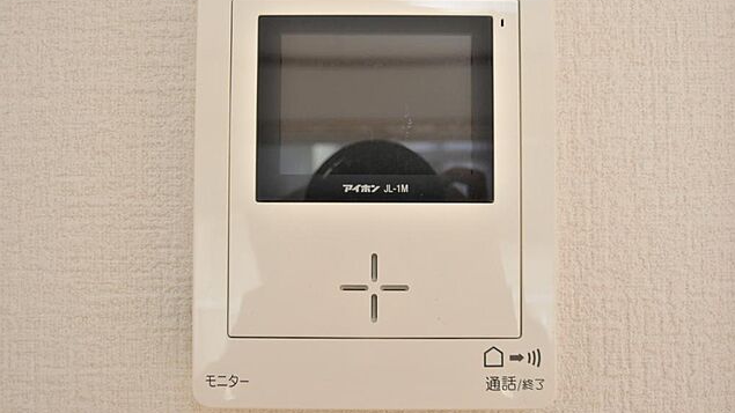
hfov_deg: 52.8
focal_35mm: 38
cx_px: 369
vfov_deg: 31.1
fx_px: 740
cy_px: 174
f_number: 5.6
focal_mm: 24
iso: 100
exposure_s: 1/50
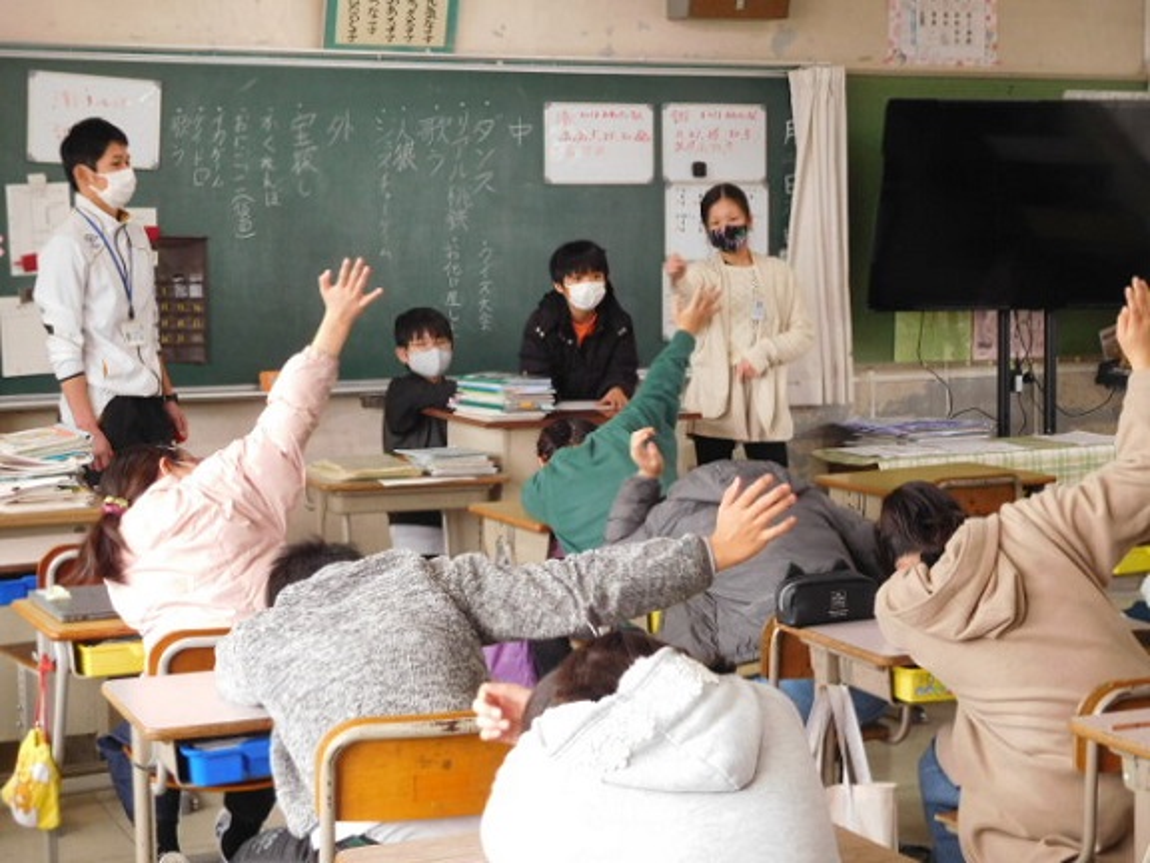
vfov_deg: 23.7
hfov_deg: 31.2
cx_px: 575
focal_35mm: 62
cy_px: 432
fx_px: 2060
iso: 320
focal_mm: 11.1
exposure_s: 1/30
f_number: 4.4
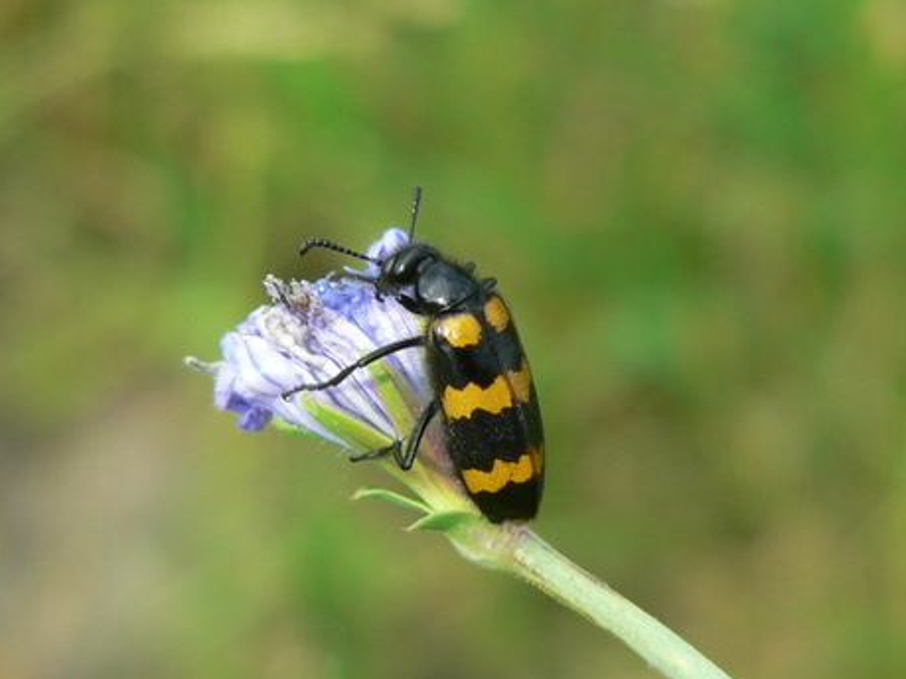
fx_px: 4867
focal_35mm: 186
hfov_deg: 10.6
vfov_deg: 8.0
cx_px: 423
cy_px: 438
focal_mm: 16.6
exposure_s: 1/160
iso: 80
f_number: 3.7
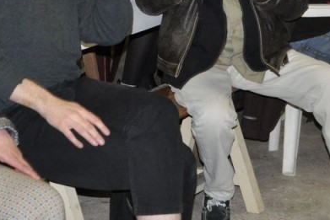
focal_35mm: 157
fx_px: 1440
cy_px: -6
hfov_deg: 13.1
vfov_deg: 8.7
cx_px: 152
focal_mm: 40
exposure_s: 1/60
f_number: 4.8
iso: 800
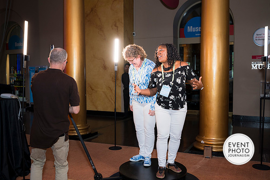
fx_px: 268
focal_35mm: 36
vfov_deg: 37.2
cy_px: 90
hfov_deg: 53.5
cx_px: 135
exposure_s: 1/100
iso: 800
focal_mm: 34
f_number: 4
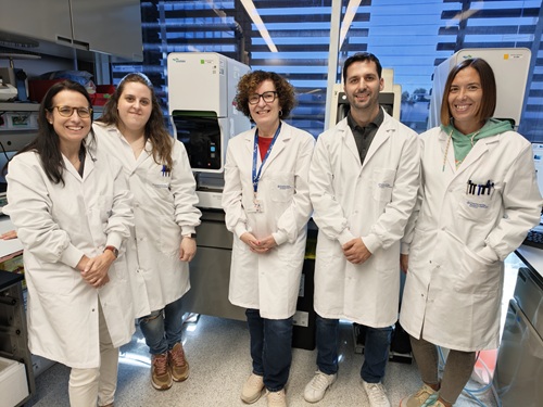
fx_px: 361
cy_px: 204
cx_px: 272
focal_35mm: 23
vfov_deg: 58.9
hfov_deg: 73.9
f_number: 1.5
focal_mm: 6.75
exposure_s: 1/100
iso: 250
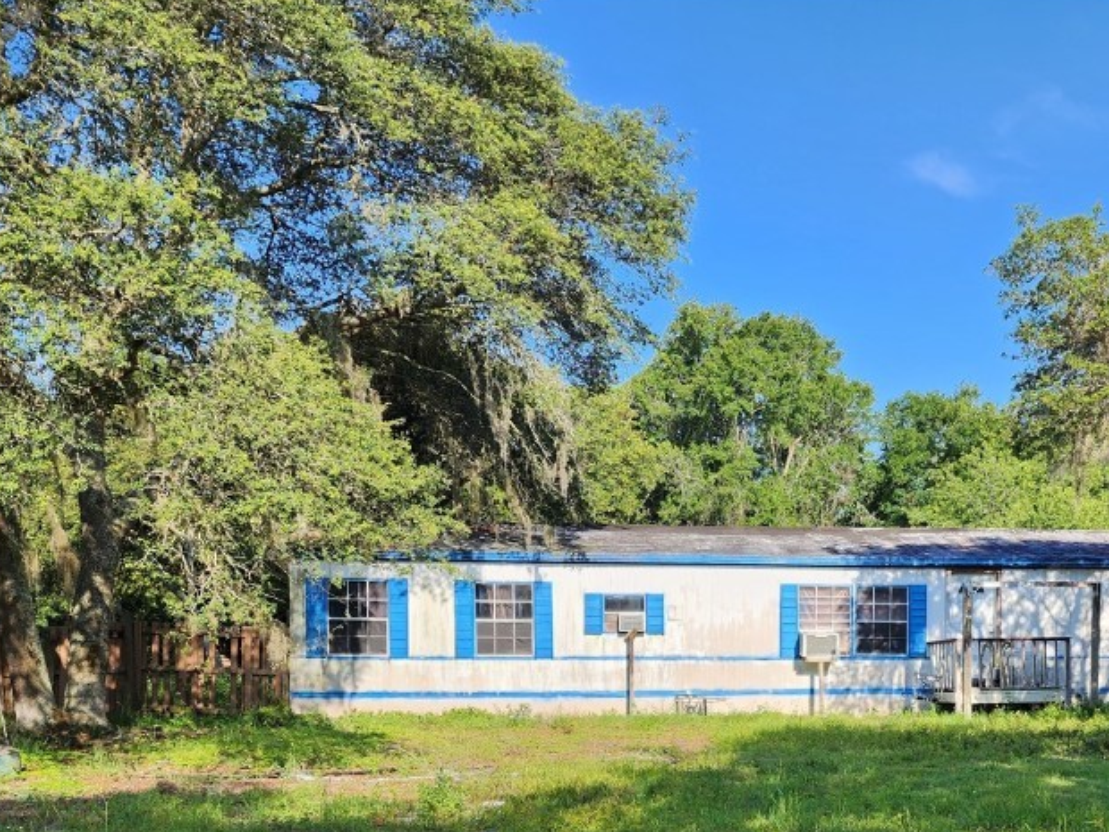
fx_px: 1217
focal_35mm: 38
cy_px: 675
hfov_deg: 47.5
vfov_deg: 36.3
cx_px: 807
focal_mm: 6.4
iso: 12
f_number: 1.8
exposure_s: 1/541
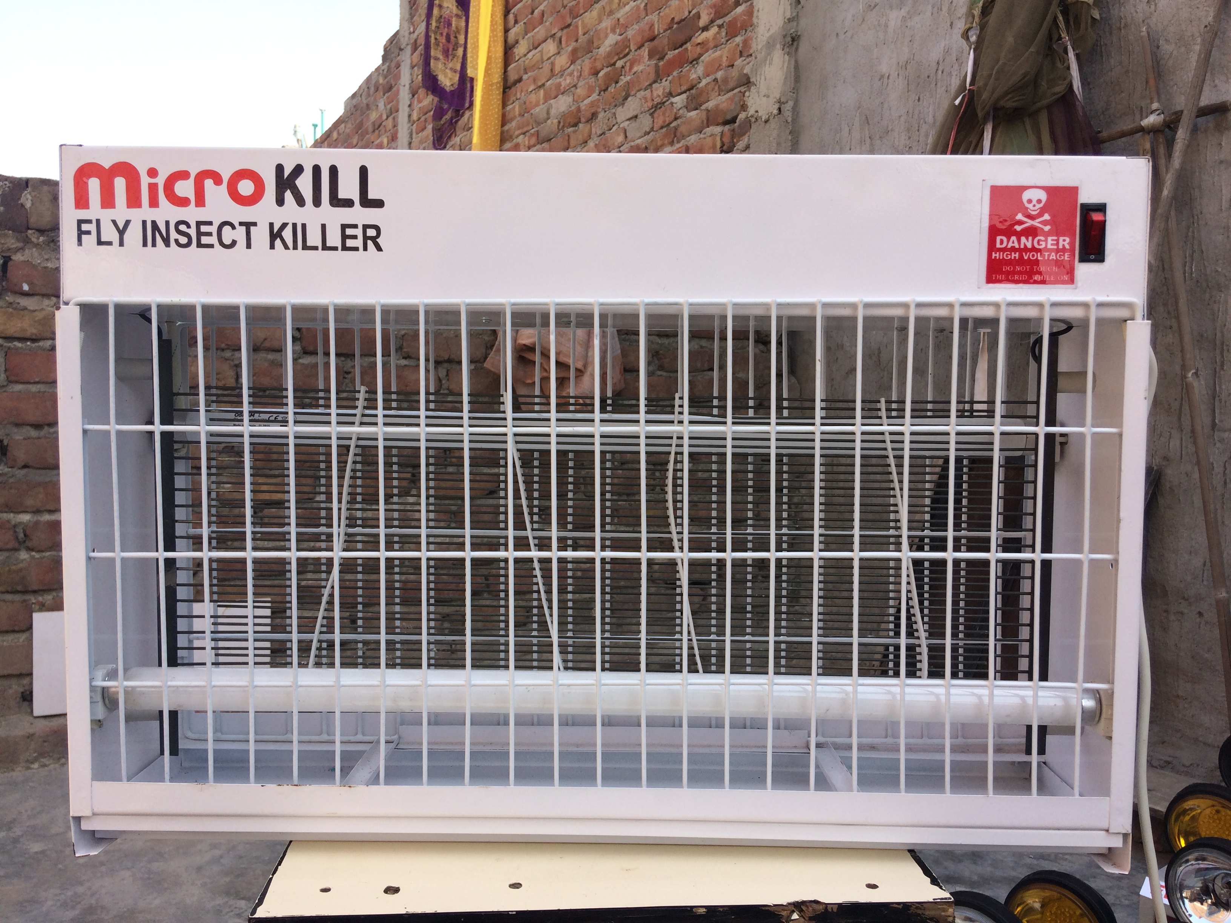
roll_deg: +0.1
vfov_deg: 48.2
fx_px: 1031
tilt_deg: -5.1
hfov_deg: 61.7
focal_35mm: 29
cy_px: 462
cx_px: 616
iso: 32
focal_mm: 4.15
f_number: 2.2
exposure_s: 1/622
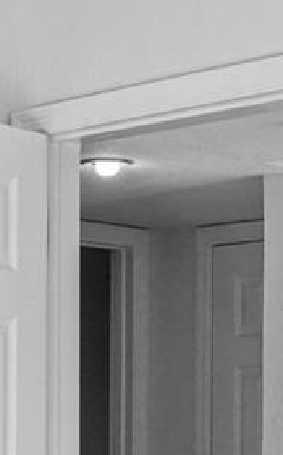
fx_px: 1509
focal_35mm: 122
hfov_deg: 10.7
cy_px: 565
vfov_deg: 16.3
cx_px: 37
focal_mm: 14
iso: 80
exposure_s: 1/100
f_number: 5
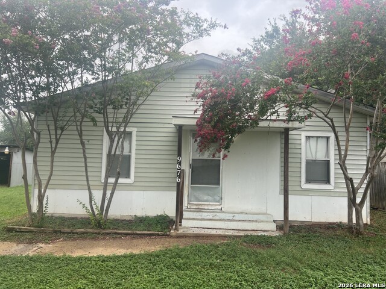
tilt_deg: +1.8
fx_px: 290
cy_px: 144
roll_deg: -1.7
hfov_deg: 67.3
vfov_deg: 53.1
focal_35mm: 26
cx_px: 193
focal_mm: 5.7
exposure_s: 1/1159
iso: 50
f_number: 1.5
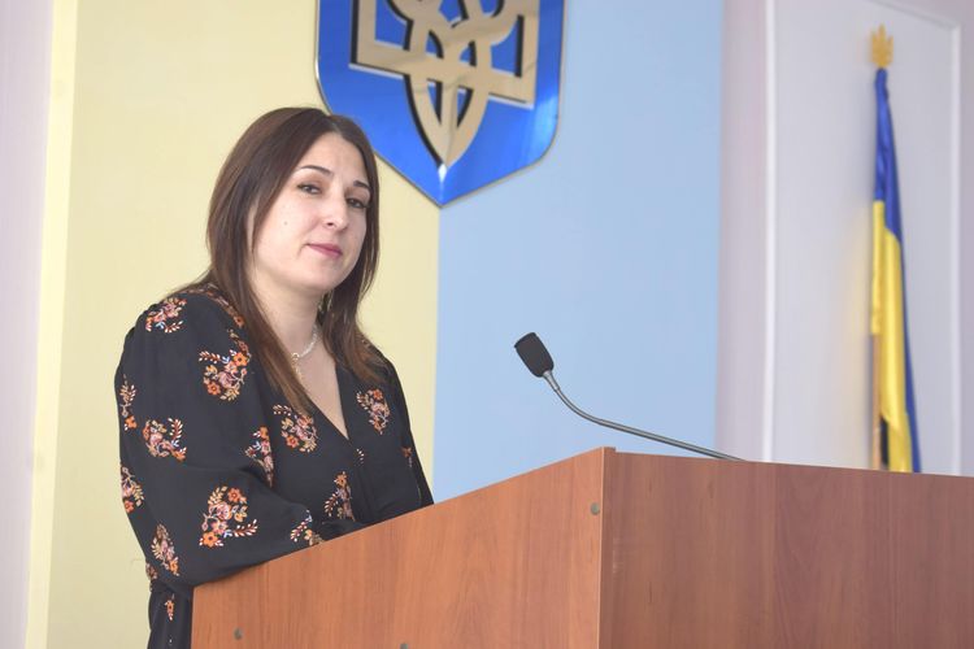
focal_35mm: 82
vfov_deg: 16.6
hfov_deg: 24.6
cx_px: 487
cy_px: 324
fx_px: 2232
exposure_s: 1/160
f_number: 6.3
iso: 400
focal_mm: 55
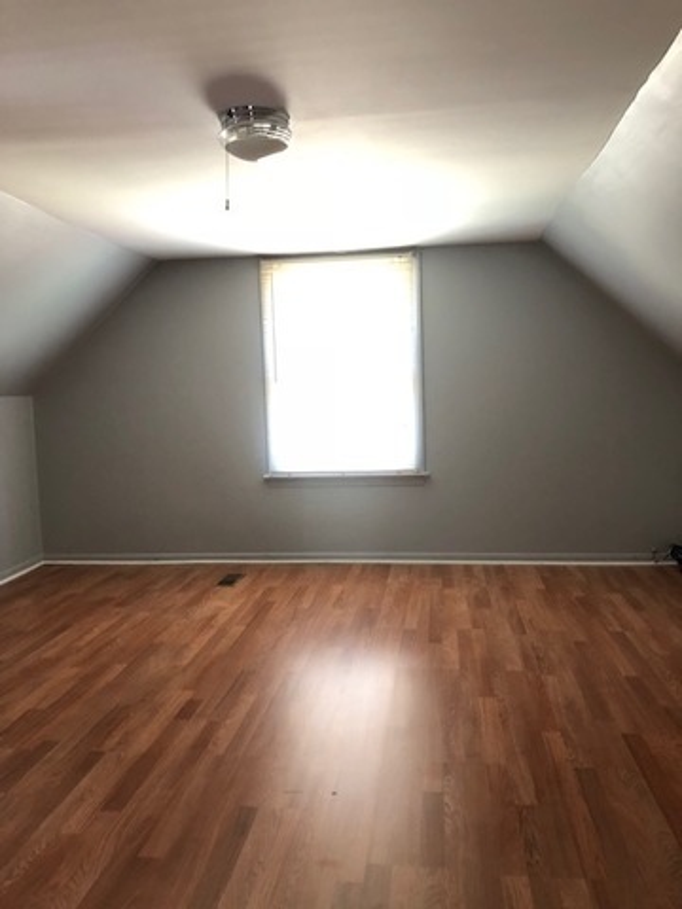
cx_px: 341
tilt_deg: -5.3
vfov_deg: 63.4
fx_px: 736
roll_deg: +1.6
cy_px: 454
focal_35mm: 28
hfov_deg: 49.7
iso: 80
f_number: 1.8
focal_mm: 3.99
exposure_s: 1/15
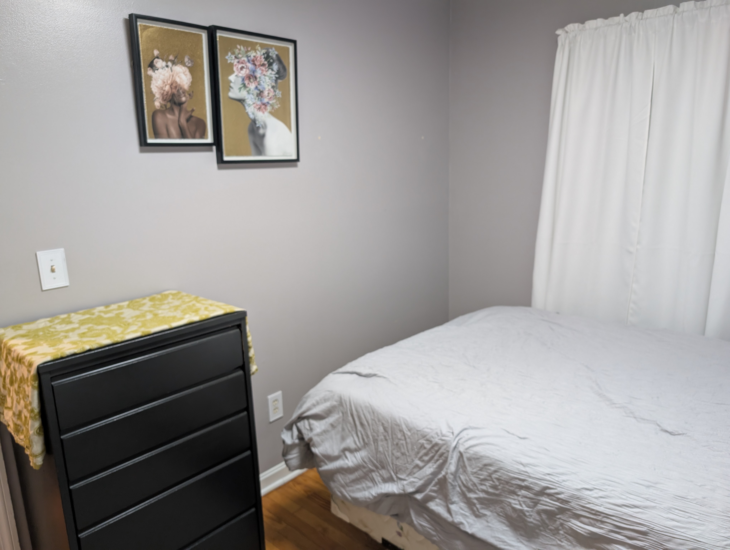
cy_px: 275
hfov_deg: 71.5
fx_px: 507
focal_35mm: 24
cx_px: 365
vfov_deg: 56.9
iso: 241
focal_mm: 6.9
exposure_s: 1/24
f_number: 1.68
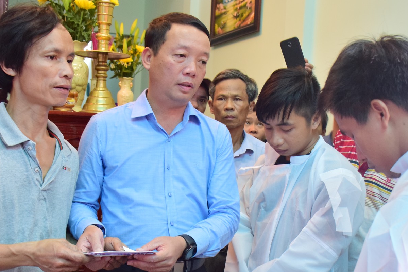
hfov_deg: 43.6
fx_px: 510
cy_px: 188
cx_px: 185
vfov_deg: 29.6
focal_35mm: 45
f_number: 3.5
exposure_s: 1/50
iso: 1000
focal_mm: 18
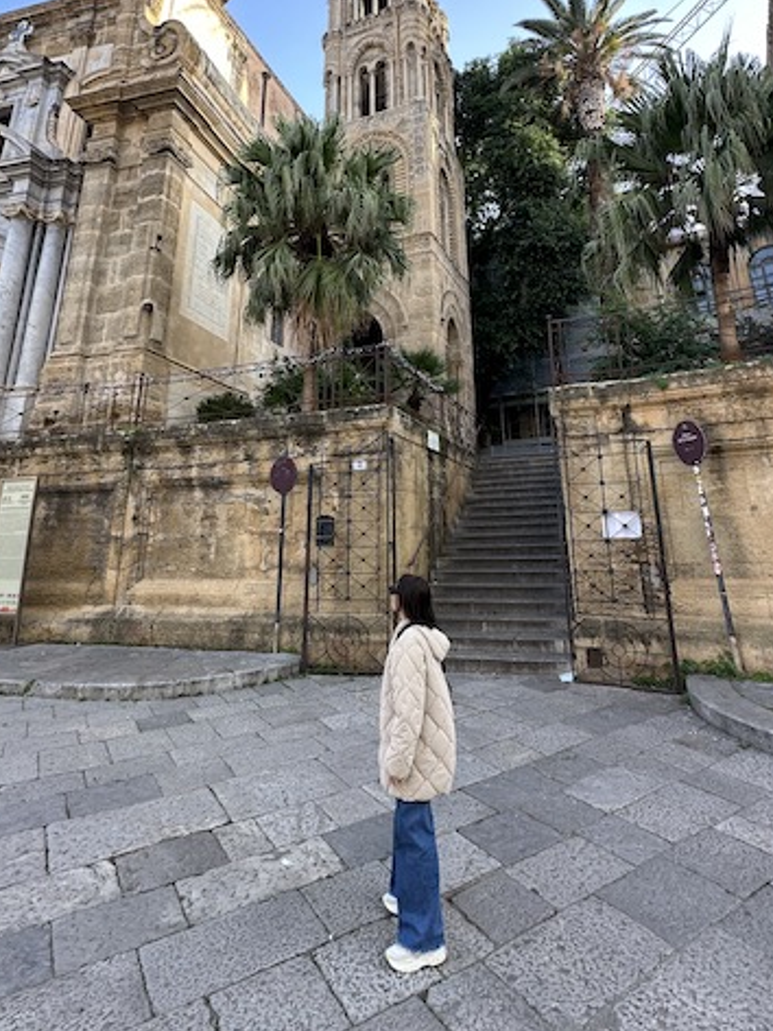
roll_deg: +1.2
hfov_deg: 68.5
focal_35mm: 19
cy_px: 367
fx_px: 566
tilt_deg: +17.5
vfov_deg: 82.5
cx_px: 421
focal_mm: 2.22
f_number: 2.2
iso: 50
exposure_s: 1/99
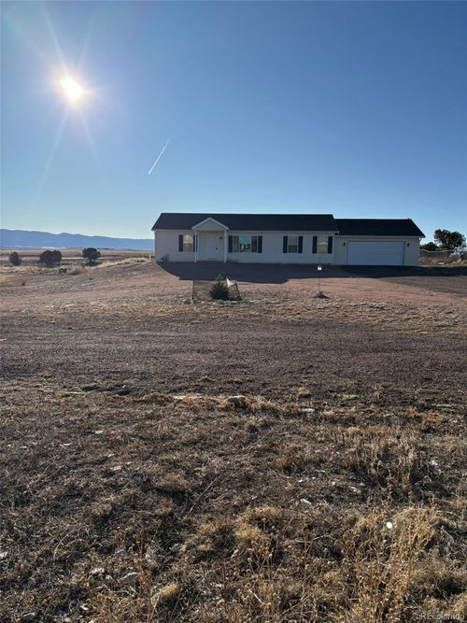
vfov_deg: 67.3
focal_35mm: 26
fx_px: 468
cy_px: 312
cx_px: 234
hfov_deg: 53.0
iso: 50
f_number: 1.6
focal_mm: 5.96
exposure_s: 1/6329
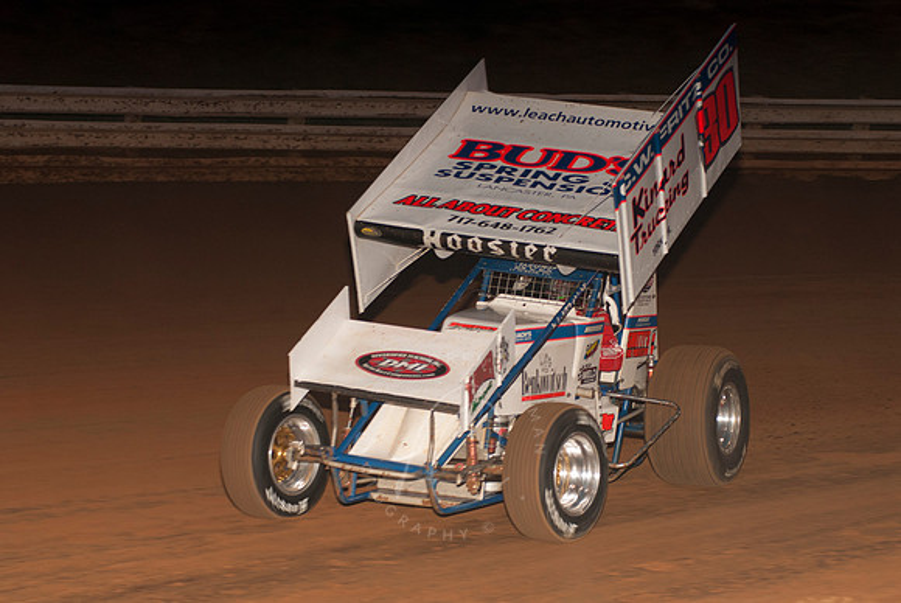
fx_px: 3006
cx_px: 450
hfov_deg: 17.0
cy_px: 302
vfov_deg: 11.4
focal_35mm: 120
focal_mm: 80
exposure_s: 1/400
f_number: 4
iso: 400
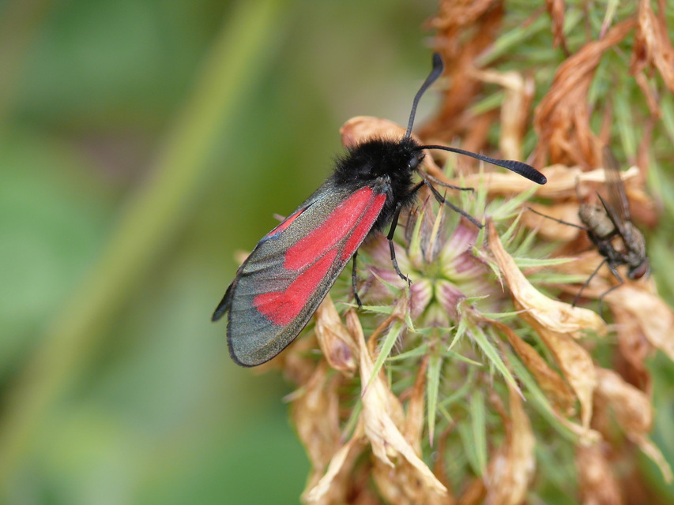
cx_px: 337
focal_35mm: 264
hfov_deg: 7.5
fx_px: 5141
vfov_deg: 5.6
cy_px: 252
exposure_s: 1/160
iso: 100
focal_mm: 55.9
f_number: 4
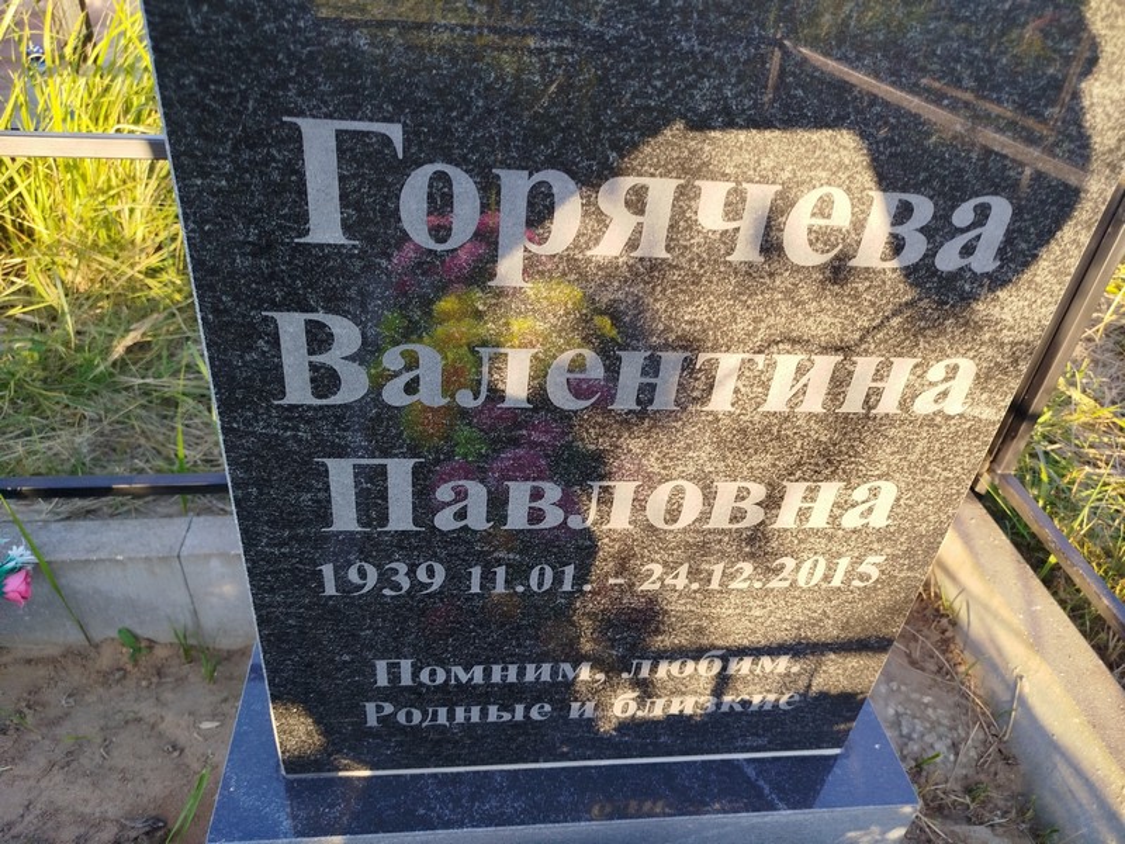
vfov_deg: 56.8
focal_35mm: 24
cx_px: 562
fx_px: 780
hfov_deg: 71.6
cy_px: 422
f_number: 1.7
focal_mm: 5.31
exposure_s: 1/116
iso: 50
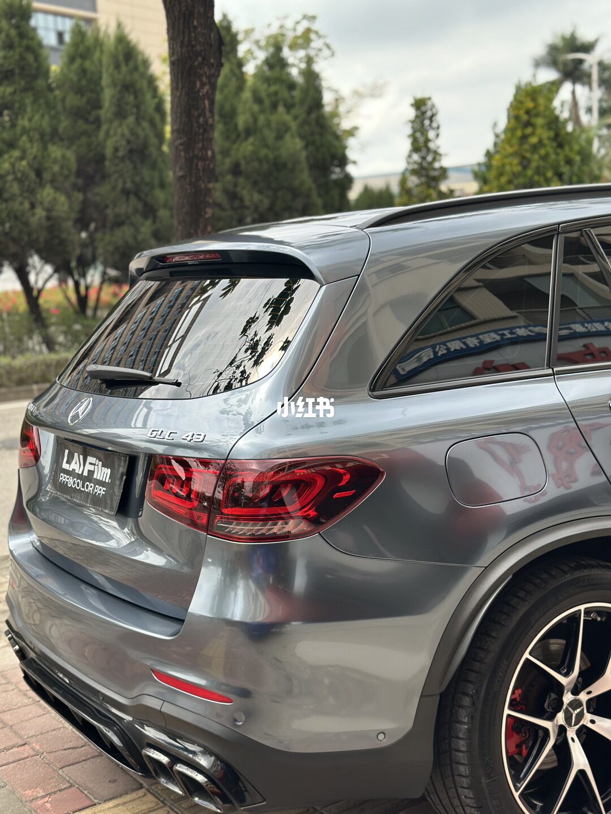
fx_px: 1130
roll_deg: +2.8
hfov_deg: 30.3
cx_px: 306
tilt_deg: -7.8
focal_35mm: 48
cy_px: 407
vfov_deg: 39.7
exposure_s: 1/1227
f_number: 1.78
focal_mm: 6.86
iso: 80
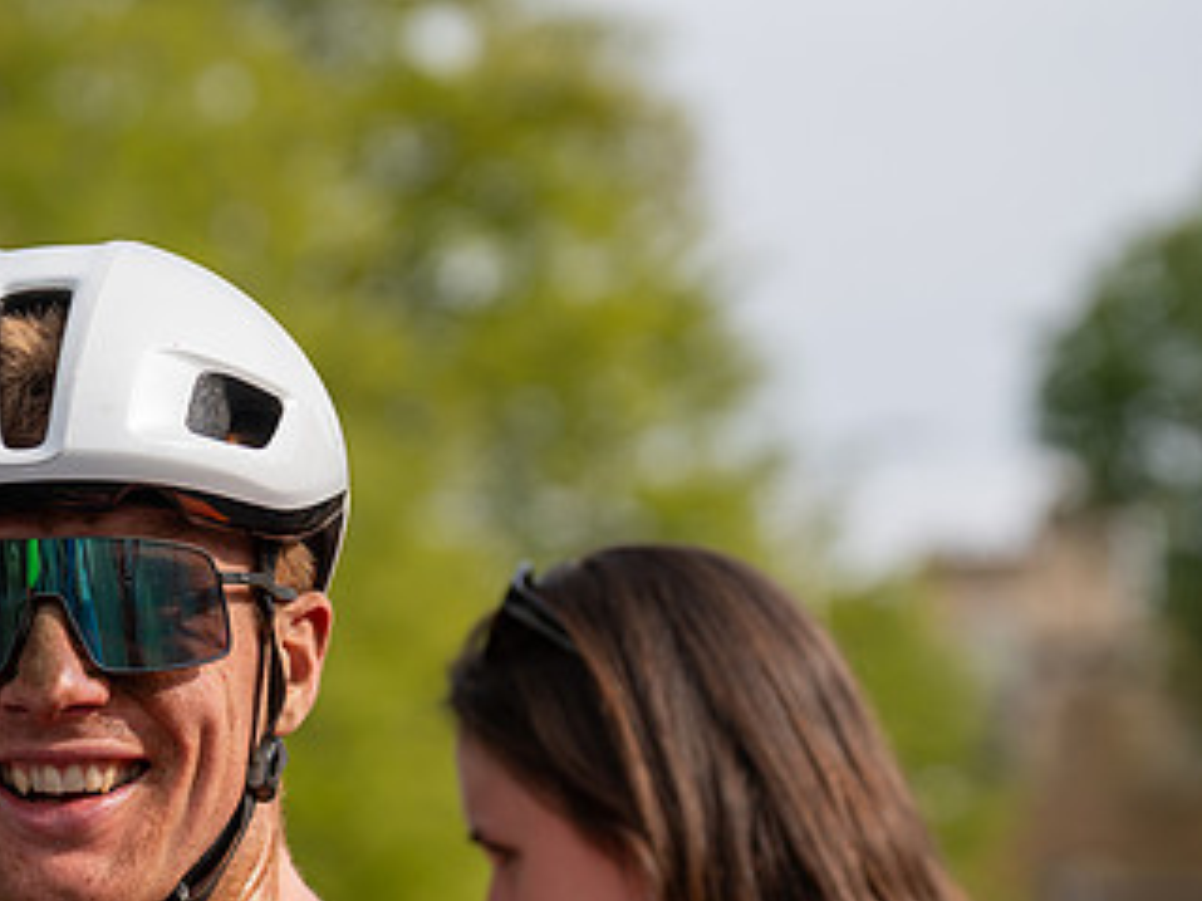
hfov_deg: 11.2
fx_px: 6074
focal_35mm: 175
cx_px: 121
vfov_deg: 8.5
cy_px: 635
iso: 160
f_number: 4
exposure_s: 1/1000
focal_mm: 100
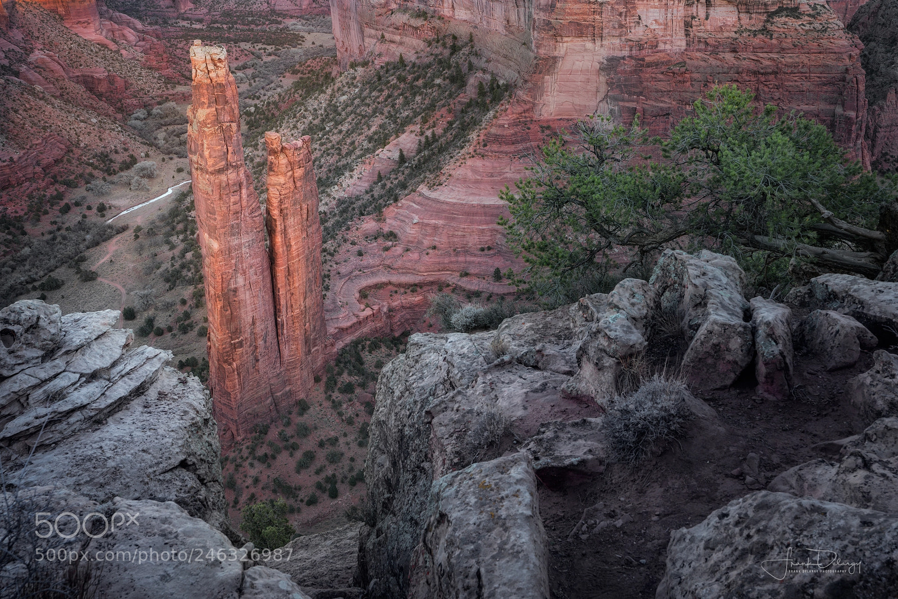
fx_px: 773
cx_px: 449
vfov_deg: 42.3
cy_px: 300
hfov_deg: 60.3
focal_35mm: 31
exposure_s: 1/6
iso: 200
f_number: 9
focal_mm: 31
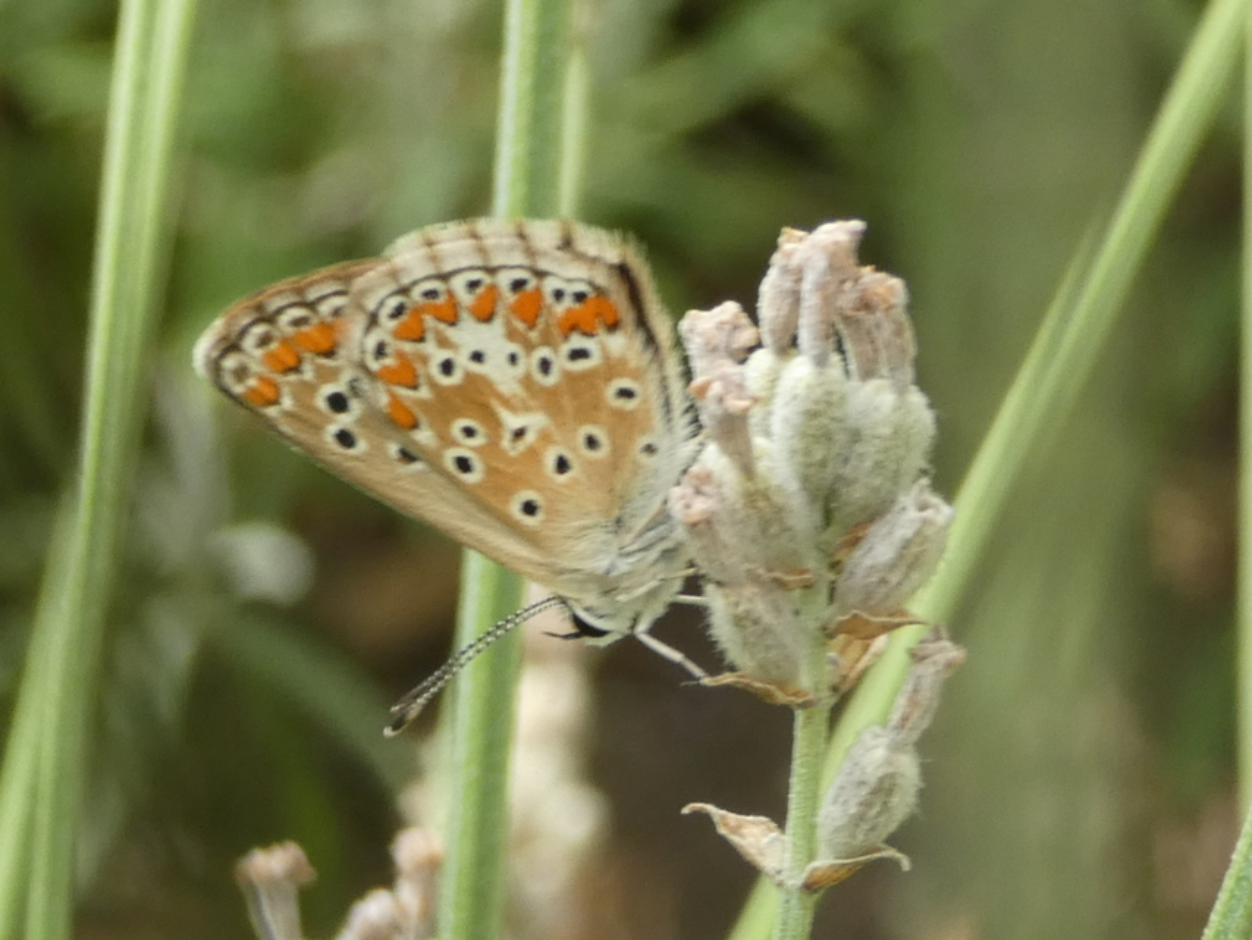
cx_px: 626
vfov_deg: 13.5
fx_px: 3979
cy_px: 470
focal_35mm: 110
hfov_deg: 17.9
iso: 160
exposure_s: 1/80
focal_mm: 19.7
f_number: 5
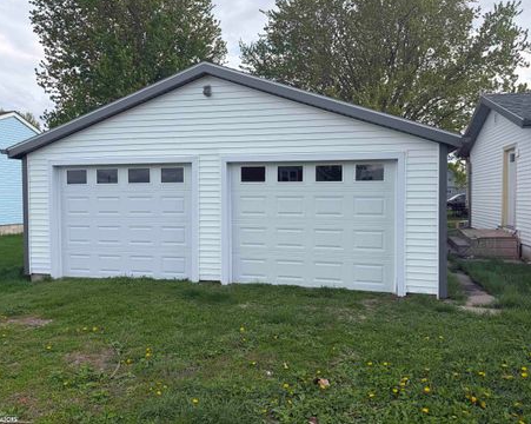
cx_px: 271
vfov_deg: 54.9
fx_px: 408
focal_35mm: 26
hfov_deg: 66.1
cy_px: 204
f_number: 1.78
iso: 80
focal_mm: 6.76
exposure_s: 1/2169
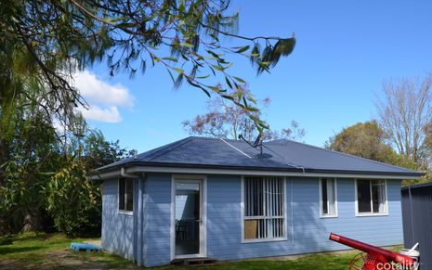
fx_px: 418
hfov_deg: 54.6
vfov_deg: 35.8
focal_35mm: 36
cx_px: 216
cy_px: 140
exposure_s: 1/250
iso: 100
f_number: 8
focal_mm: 23
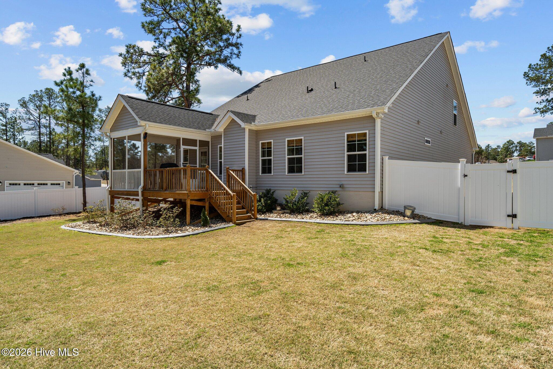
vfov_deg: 57.2
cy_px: 184
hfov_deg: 78.6
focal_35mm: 22
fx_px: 338
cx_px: 276
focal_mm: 22
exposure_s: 1/1000
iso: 400
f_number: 7.1
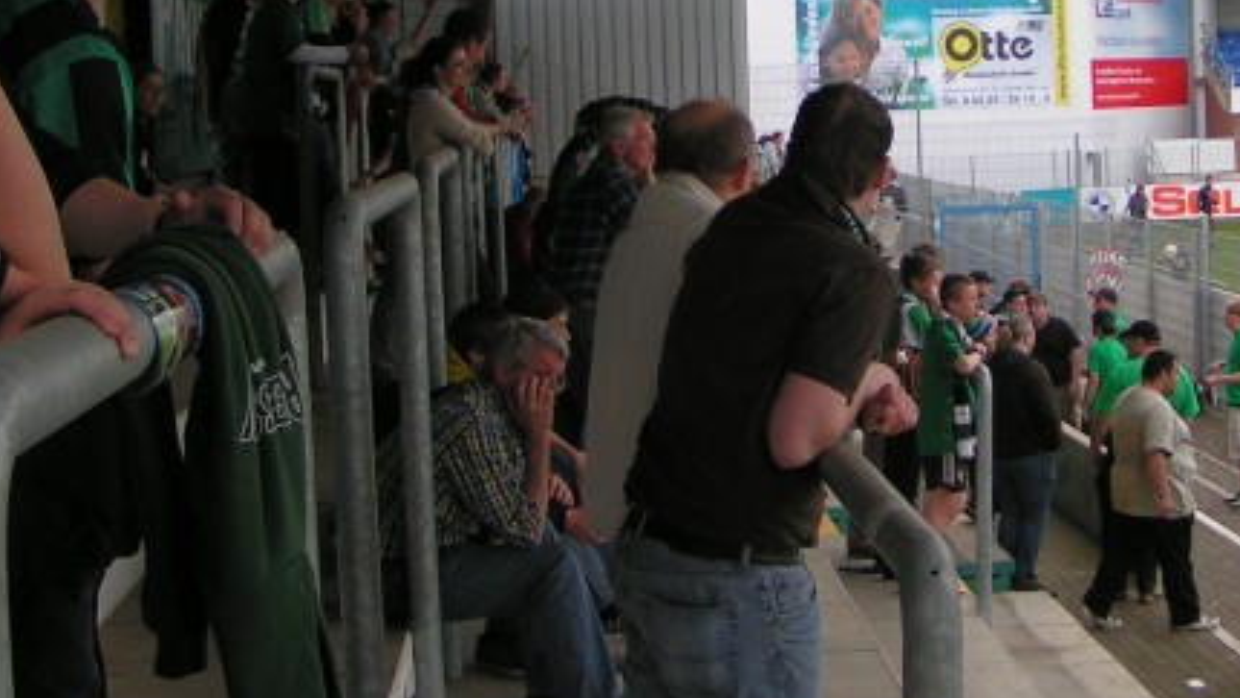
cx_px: 761
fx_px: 2532
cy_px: 29
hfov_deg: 27.4
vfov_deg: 15.5
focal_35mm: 77
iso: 50
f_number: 2.8
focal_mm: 5.8
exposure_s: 1/200
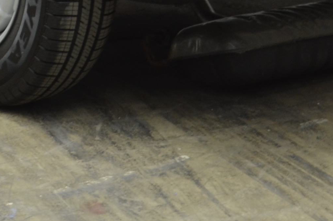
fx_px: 1615
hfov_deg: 11.7
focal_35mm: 175
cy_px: -301
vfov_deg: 7.3
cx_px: 88
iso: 400
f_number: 4
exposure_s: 1/60
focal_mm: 24
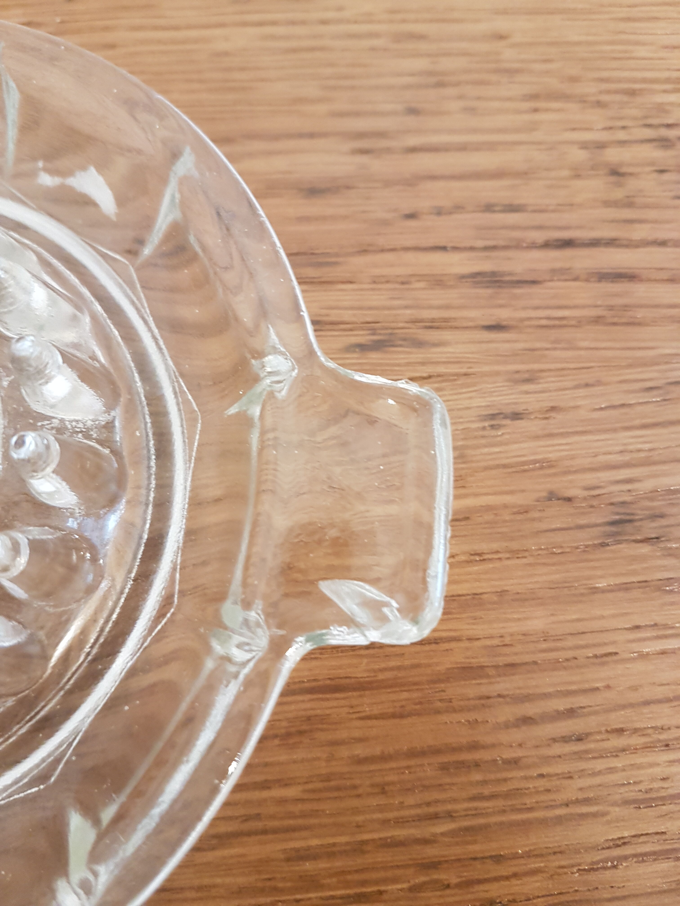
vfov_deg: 67.3
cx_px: 340
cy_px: 453
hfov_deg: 53.1
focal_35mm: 26
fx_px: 681
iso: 200
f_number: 1.7
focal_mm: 4.2
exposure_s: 1/15
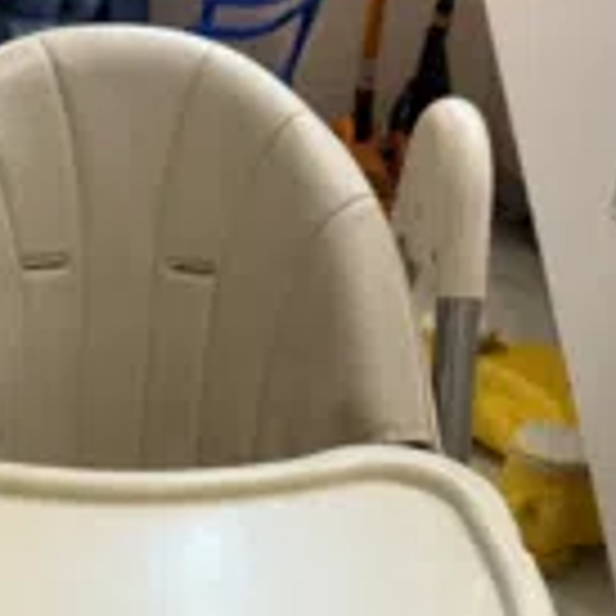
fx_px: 1349
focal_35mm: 67
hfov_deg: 25.4
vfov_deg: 24.5
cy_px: 616
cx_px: 139
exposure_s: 1/59
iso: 160
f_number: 1.6
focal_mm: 5.96
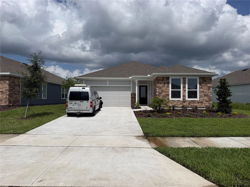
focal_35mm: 24
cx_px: 125
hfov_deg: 71.6
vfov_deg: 56.8
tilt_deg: +1.3
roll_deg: +0.0
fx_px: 173
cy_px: 94
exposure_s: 1/22727
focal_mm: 6.76
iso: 100
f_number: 1.78
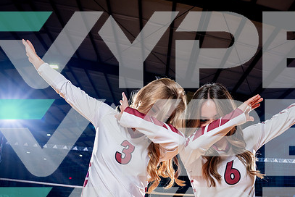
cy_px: 138
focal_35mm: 32
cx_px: 164
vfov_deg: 40.4
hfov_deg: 58.5
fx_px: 262
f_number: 5.6
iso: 250
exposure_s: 1/250
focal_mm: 20
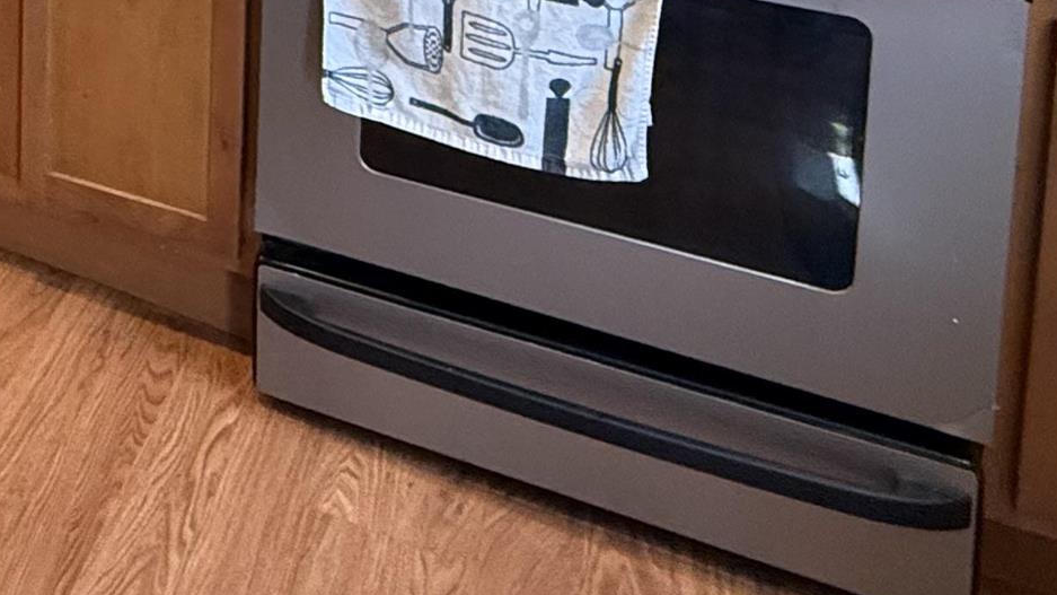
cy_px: -461
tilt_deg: -5.5
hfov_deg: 35.7
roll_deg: +0.2
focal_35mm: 50
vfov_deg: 18.8
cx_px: -82
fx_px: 1401
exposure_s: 1/60
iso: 500
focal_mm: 2.22
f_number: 2.2
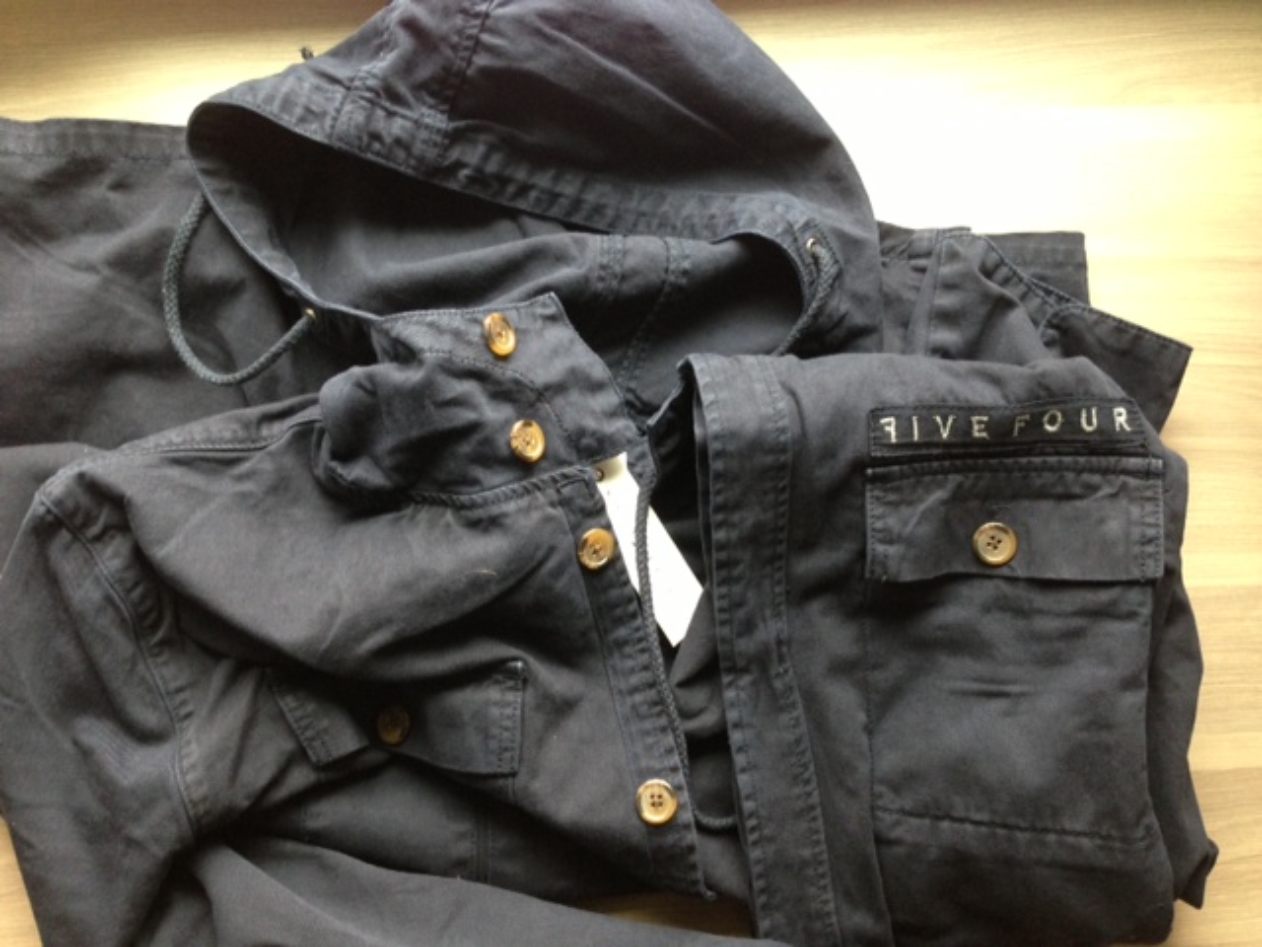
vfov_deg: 42.9
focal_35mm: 33
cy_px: 474
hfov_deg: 55.4
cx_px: 631
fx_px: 1203
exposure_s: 1/20
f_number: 2.4
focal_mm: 4.13
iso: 160
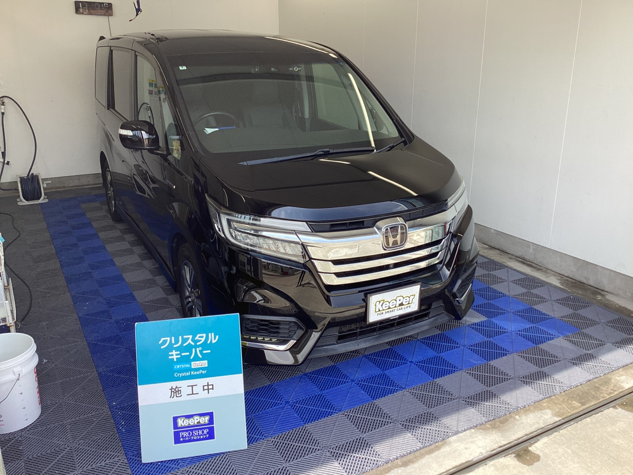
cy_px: 238
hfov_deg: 58.4
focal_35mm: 31
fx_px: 567
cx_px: 316
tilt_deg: -18.1
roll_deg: +0.4
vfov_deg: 45.4
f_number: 2.4
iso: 25
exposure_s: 1/259
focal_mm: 3.3
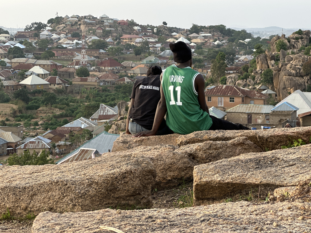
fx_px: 800
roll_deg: +0.8
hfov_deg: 22.0
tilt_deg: -7.3
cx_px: 150
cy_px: 129
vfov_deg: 16.6
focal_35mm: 89
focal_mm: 9
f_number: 2.8
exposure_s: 1/99
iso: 32
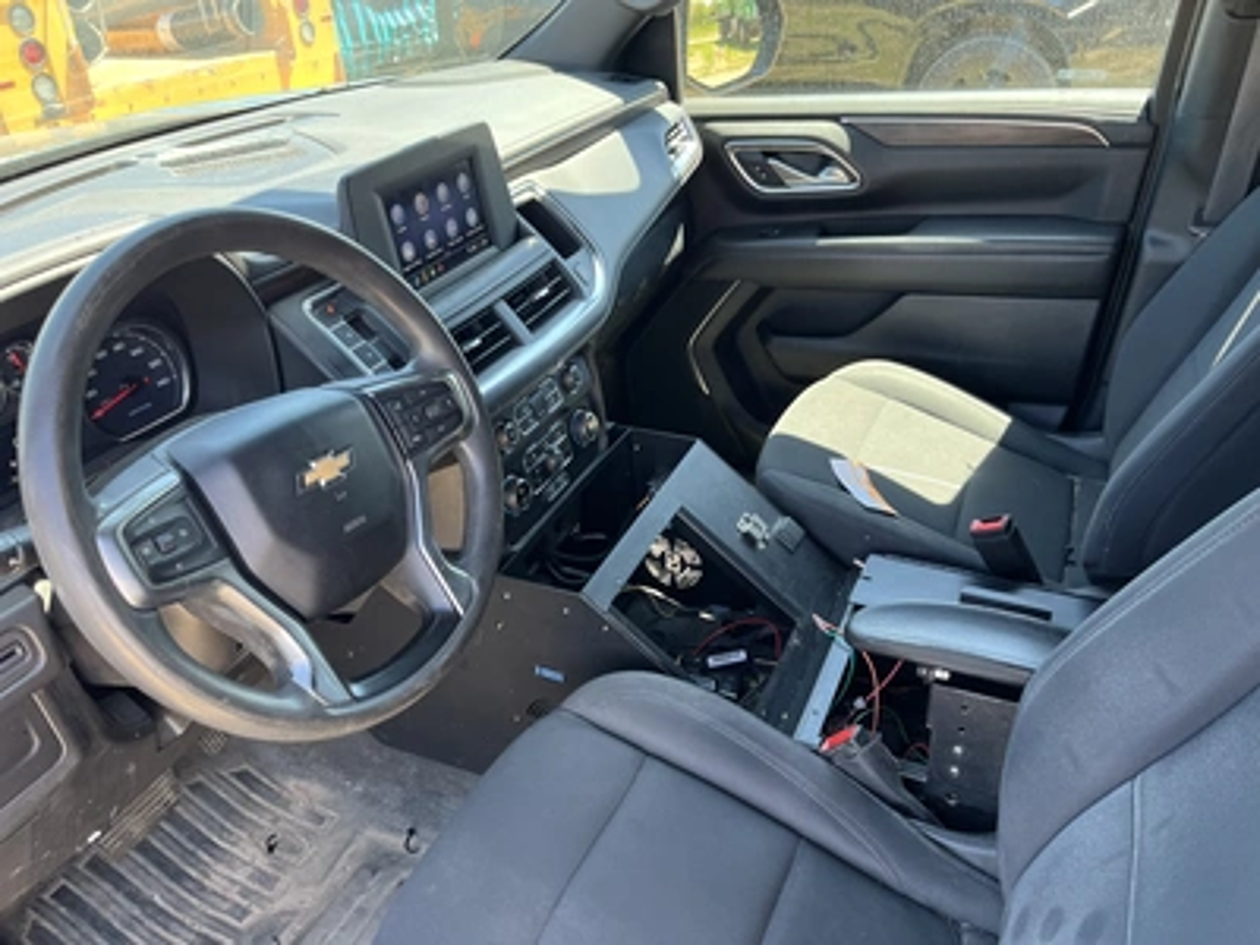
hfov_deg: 67.3
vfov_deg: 53.1
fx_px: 946
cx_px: 630
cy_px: 472
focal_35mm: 26
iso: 64
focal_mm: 5.1
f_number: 1.6
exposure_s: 1/122
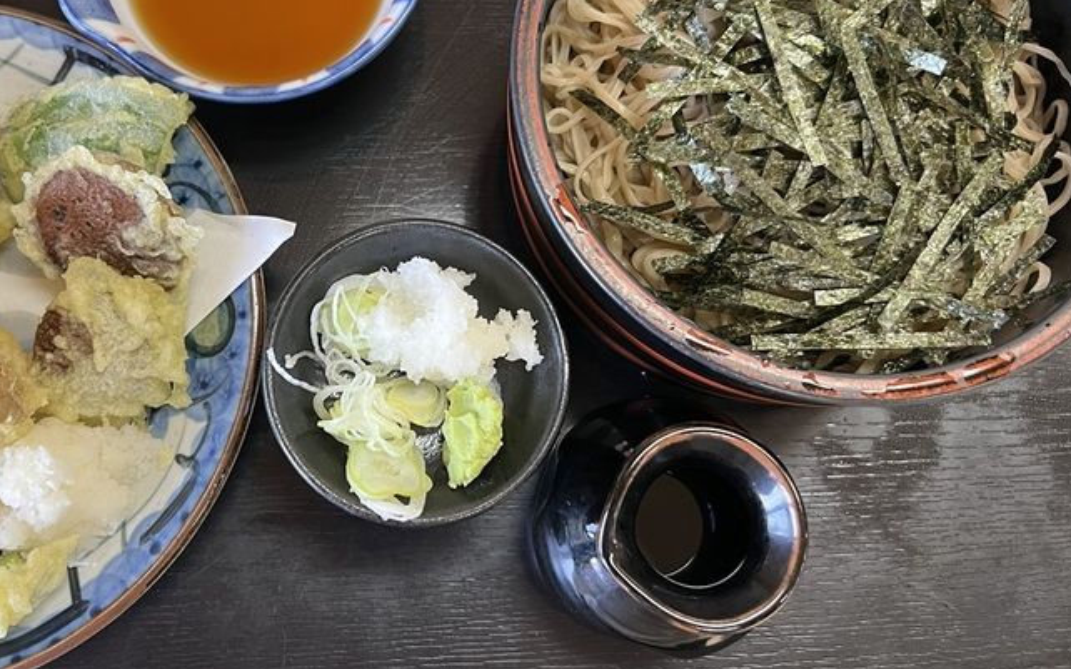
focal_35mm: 35
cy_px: 282
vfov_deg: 36.2
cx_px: 400
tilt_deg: -78.1
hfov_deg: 54.7
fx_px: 1021
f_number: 1.5
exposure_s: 1/60
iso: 200
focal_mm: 5.7
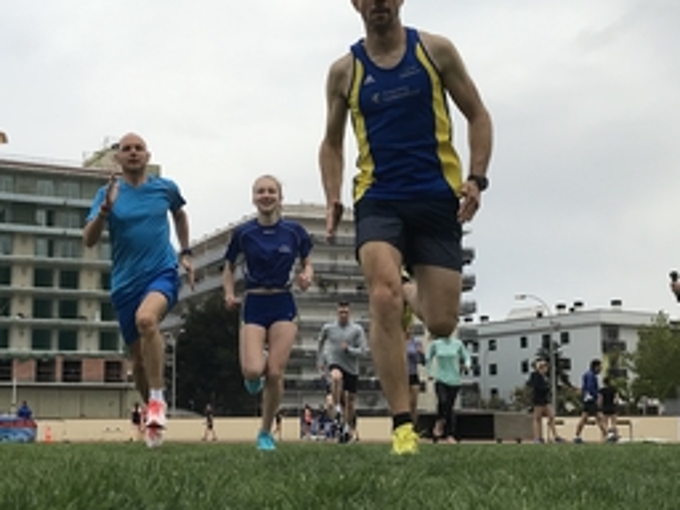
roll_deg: +0.1
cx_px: 263
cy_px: 248
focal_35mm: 59
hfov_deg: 32.6
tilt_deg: +8.5
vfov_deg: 24.8
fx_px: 1159
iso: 20
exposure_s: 1/2907
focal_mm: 3.99
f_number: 1.8
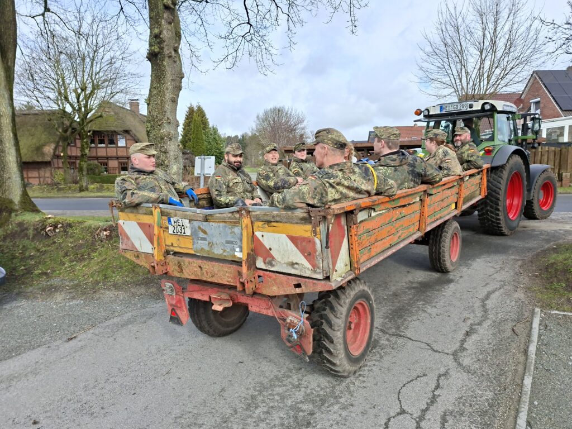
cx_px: 286
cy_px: 214
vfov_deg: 58.9
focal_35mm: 23
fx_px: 380
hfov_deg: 73.9
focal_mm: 5.54
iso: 50
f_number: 1.8
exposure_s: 1/1188
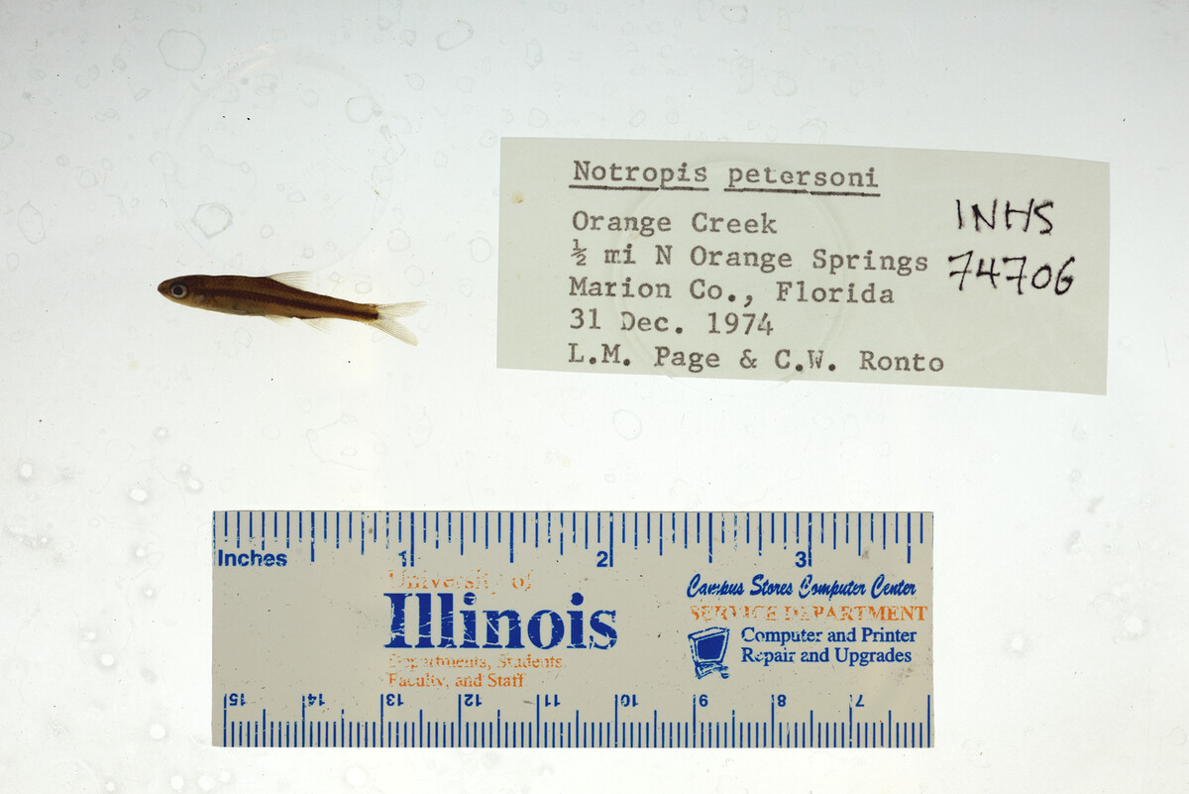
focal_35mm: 60
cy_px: 397
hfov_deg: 33.4
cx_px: 594
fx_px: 1982
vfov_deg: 22.6
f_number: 10
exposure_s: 1/200
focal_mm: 60
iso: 100
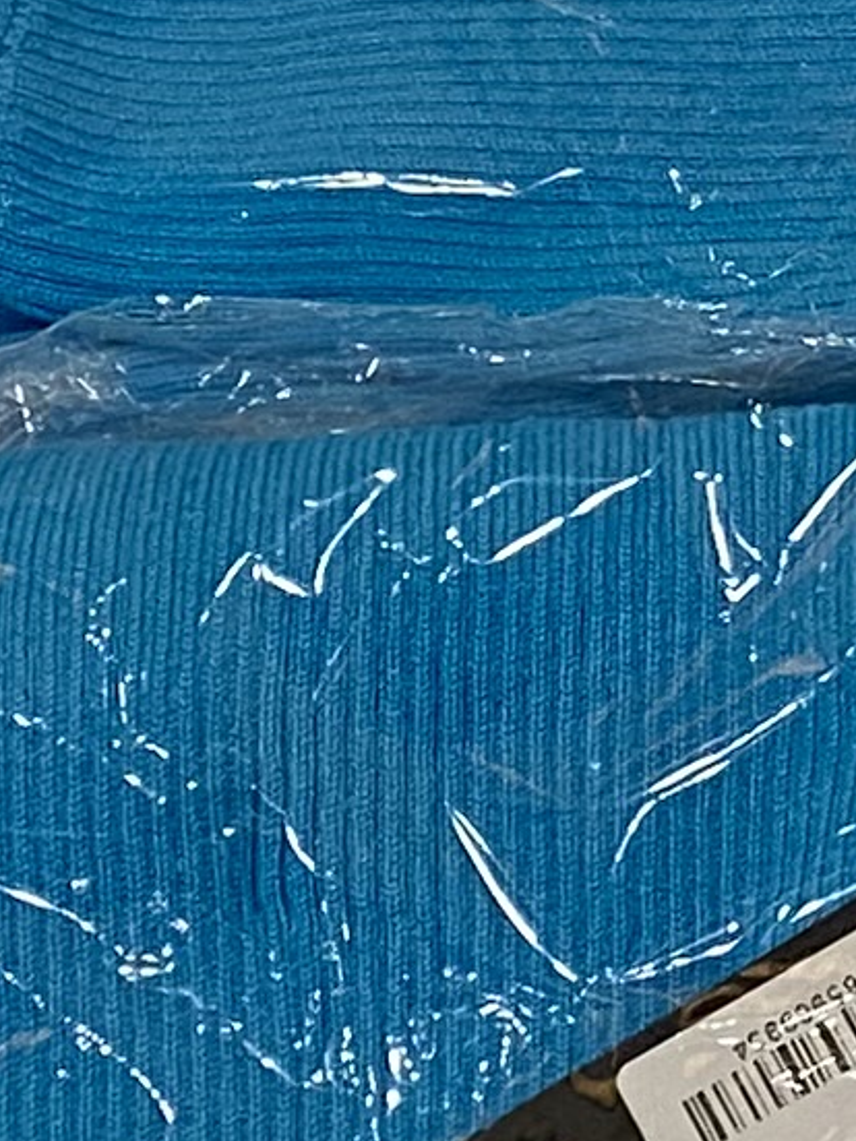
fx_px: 6265
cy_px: 581
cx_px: 1042
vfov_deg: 10.4
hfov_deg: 7.7
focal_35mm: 190
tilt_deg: -67.3
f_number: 1.8
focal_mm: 4.25
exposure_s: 1/50
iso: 125
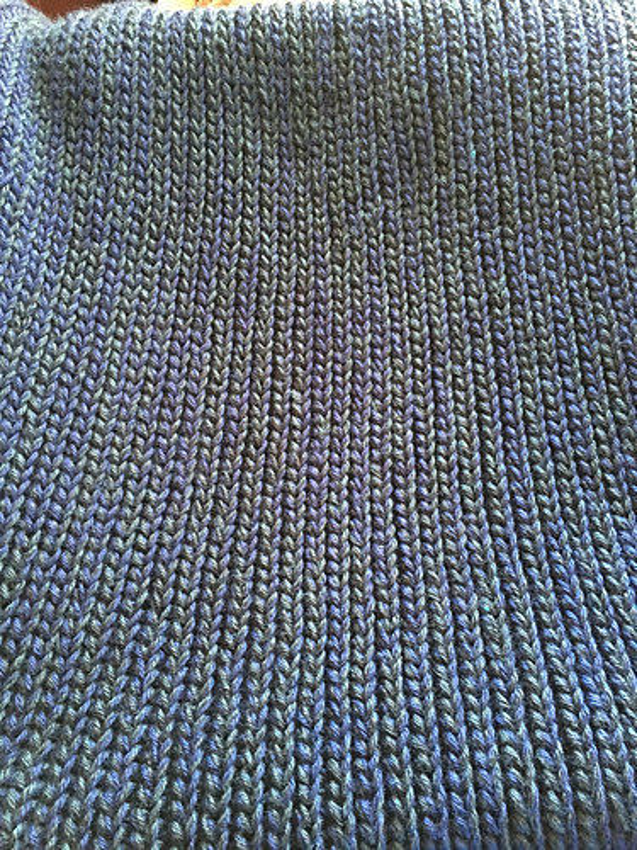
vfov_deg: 61.7
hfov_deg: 48.2
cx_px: 318
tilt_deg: -70.0
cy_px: 425
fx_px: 712
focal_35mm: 29
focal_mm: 4.15
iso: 64
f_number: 2.2
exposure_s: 1/4
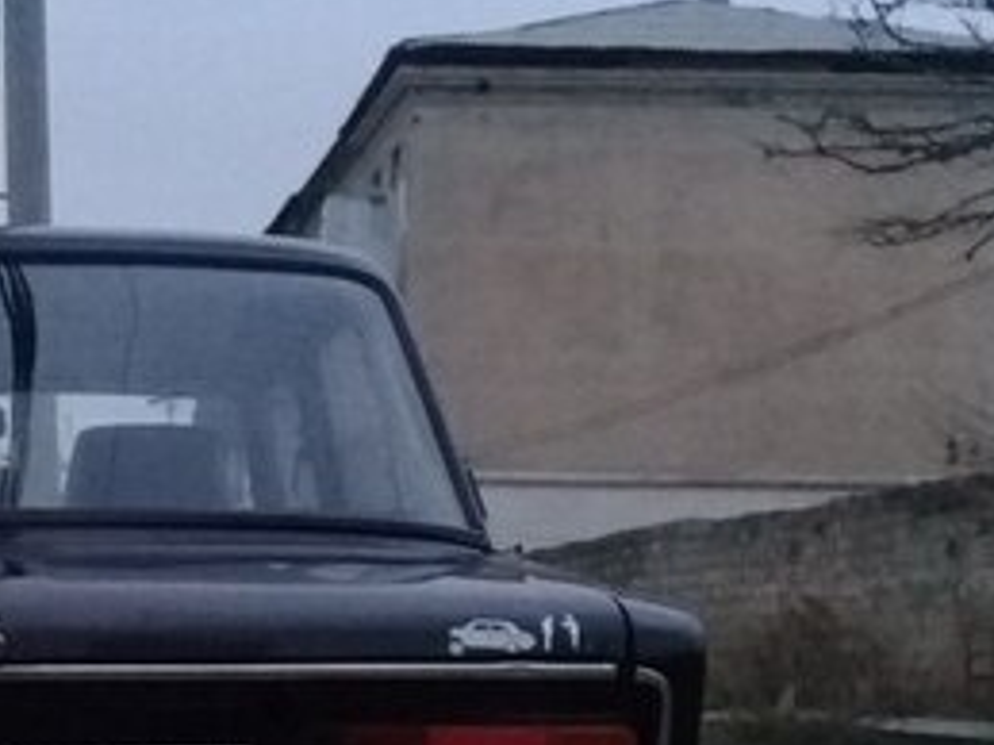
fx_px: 2267
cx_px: 31
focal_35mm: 79
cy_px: 920
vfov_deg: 17.7
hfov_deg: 23.8
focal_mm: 3.3
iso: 500
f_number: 2.2
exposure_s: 1/17
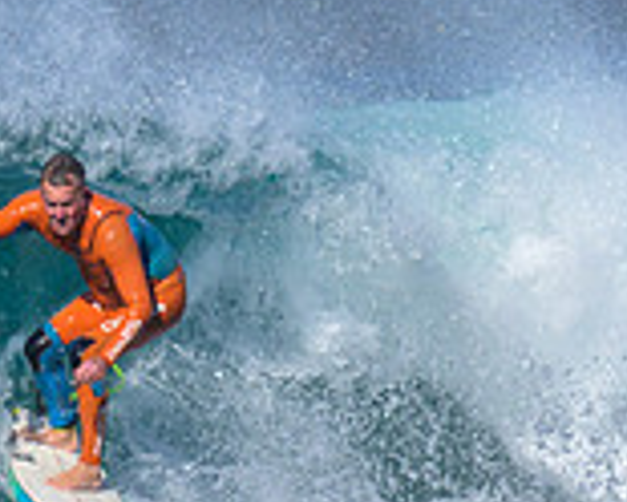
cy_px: 417
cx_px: -92
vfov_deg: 0.4
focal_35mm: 3855
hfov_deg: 0.5
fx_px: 71536
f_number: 6.3
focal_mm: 800
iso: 220
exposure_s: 1/2000
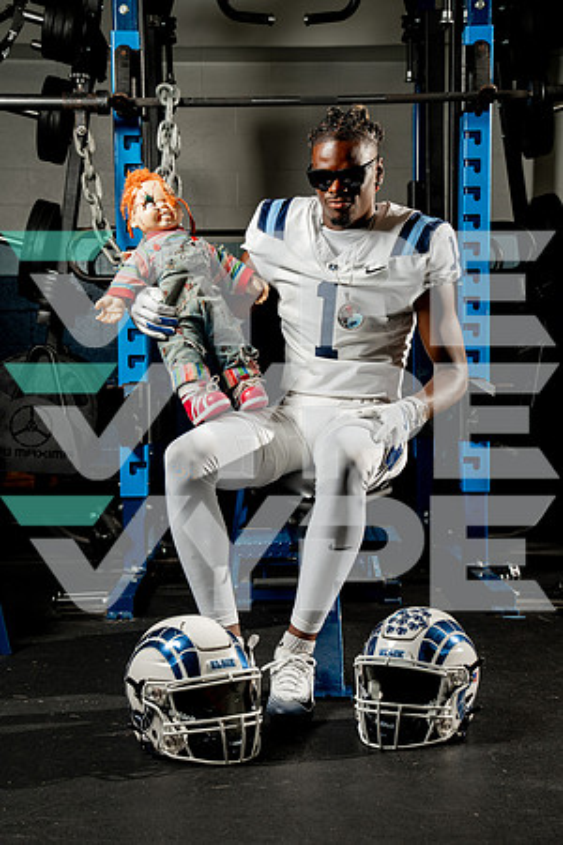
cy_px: 422
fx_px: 1478
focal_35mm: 63
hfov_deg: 21.6
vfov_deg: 31.9
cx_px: 282
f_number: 7.1
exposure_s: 1/200
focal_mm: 63
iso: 640
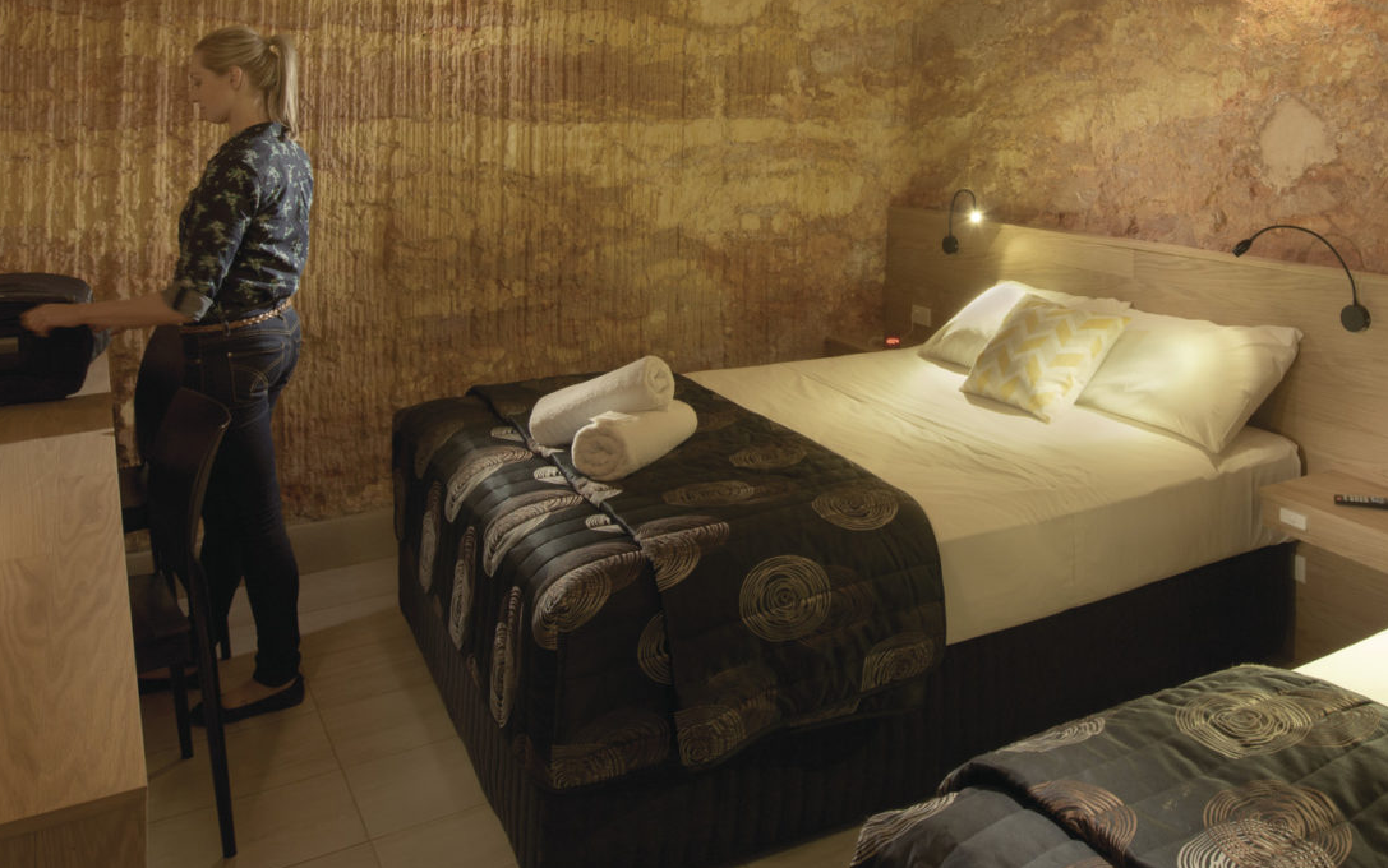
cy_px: 100
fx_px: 1135
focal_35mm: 30
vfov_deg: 39.1
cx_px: 862
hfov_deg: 62.1
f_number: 5.6
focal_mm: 16
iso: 500
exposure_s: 1/8
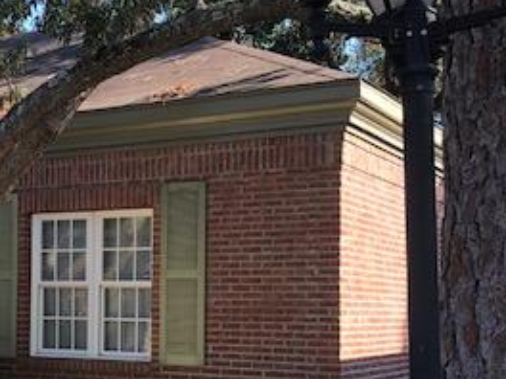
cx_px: 77
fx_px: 994
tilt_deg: +0.9
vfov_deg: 21.4
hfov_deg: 27.8
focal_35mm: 68
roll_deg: -0.5
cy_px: 281
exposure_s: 1/120
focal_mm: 4
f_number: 1.8
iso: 25
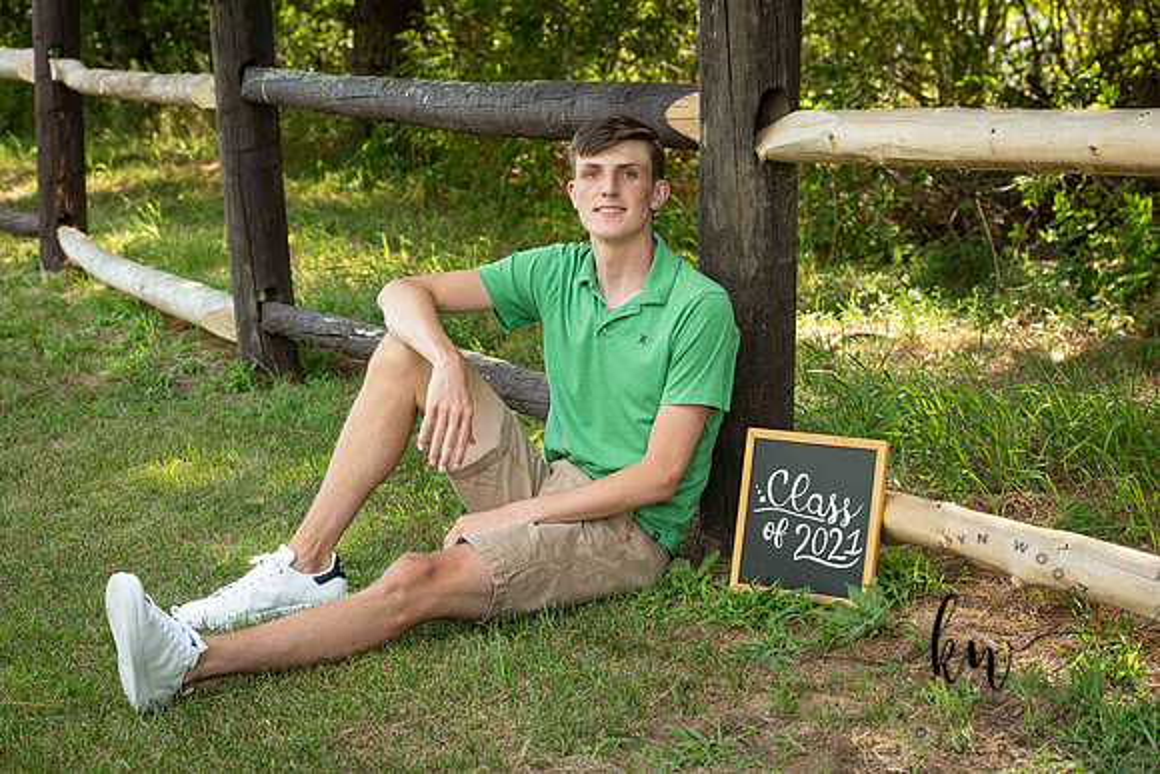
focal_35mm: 82
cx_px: 580
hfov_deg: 24.8
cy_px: 387
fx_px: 2643
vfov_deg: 16.7
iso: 500
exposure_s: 1/200
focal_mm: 82
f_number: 6.3
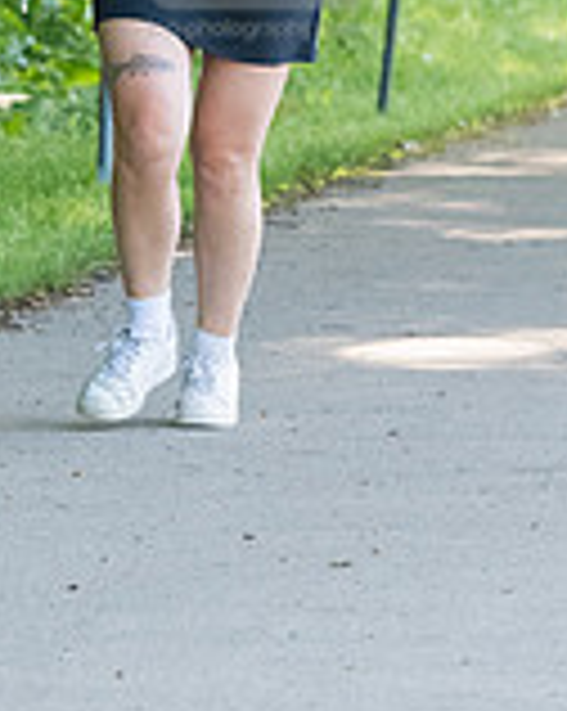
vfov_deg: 3.0
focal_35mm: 641
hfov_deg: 2.4
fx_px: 13472
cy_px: -86
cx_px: 254
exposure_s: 1/1250
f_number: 5.6
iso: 3200
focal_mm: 160
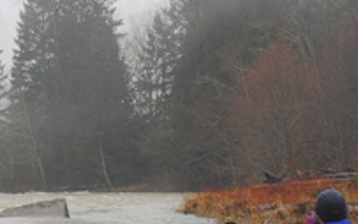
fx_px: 1884
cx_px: 81
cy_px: 89
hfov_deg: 10.8
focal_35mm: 193
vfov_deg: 6.8
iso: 250
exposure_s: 1/200
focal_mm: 32
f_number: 4.2
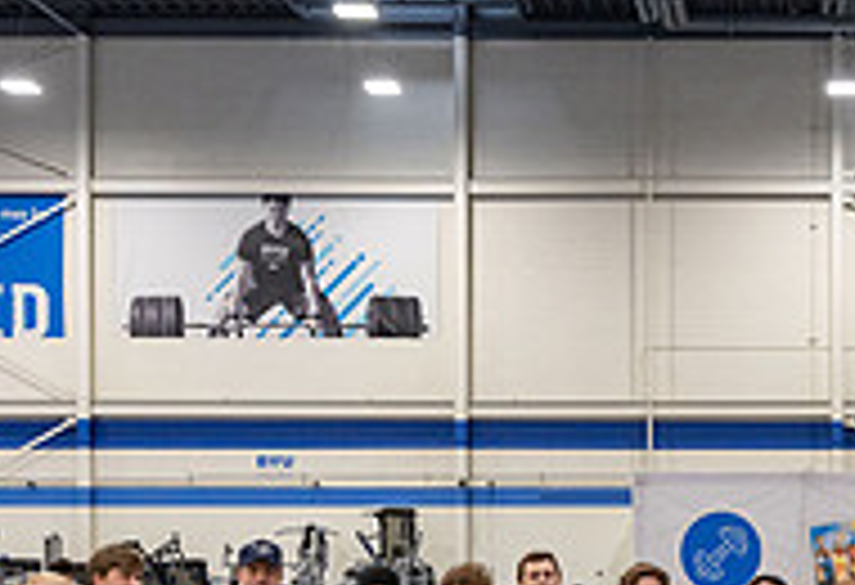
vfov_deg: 17.9
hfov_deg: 25.4
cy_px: 553
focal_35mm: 76
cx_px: 804
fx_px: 1820
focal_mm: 24
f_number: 4
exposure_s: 1/125
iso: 1000
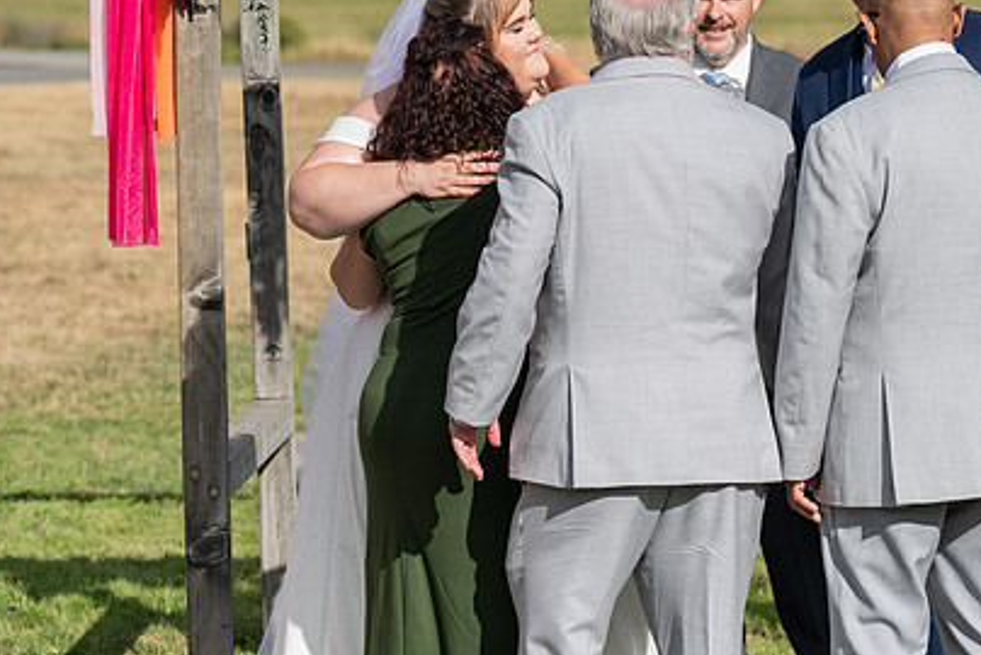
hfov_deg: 12.0
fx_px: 4663
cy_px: 242
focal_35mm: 171
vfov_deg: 8.0
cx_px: 490
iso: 400
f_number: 4.5
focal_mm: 99
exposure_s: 1/5000
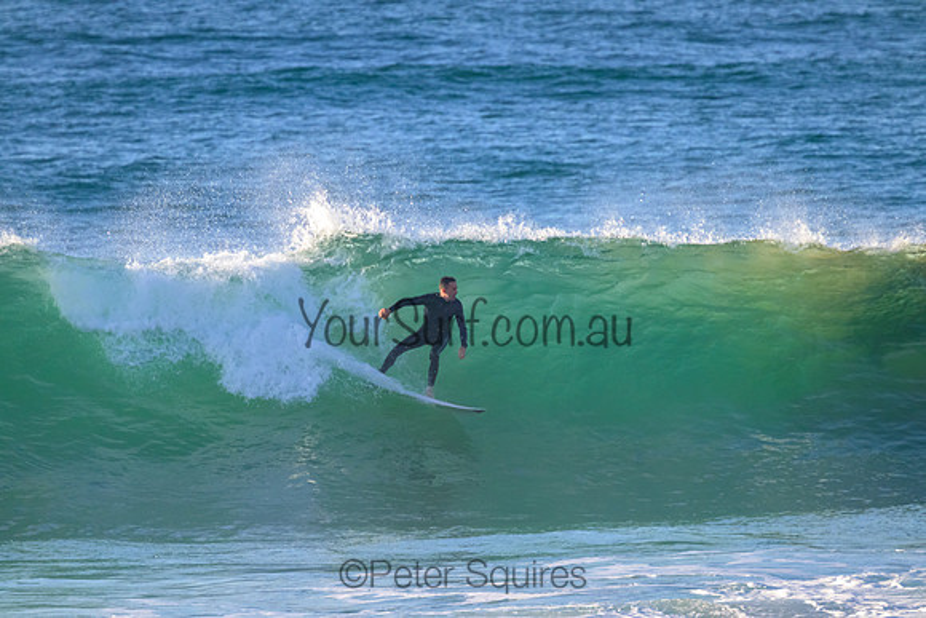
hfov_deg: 2.6
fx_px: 20582
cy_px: 309
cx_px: 463
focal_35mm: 800
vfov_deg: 1.7
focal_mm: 800
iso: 2500
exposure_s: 1/1600
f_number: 11
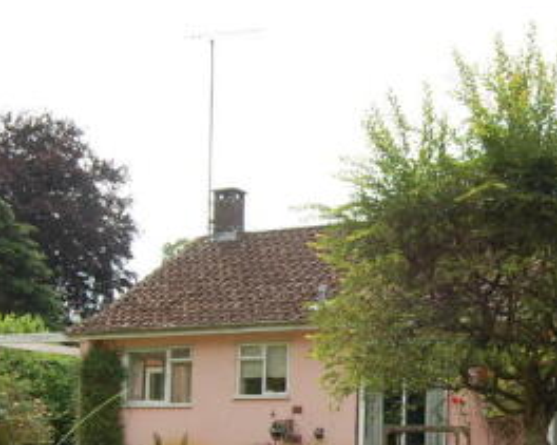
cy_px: 382
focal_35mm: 63
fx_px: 1038
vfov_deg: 23.7
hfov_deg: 29.4
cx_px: 437
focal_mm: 18
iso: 250
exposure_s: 1/500
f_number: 5.6
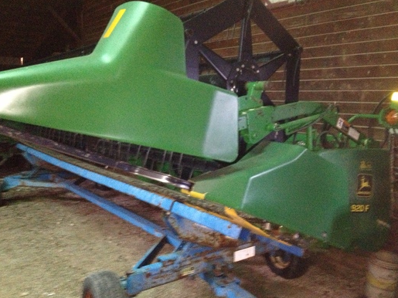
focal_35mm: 37
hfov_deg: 50.1
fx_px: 425
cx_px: 206
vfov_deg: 38.7
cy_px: 150
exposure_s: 1/16
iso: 800
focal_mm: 4.28
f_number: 2.4
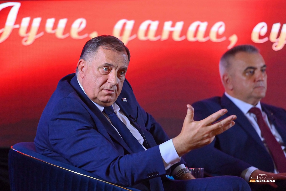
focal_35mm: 300
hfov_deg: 6.9
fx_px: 2383
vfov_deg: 4.6
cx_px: 143
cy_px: 96
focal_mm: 200
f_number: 2.8
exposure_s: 1/500
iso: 5000
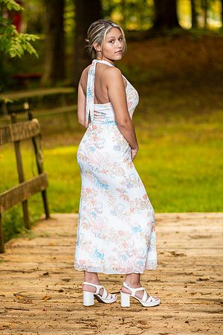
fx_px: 1180
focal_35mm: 127
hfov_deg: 10.8
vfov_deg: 16.1
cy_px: 168
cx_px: 112
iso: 100
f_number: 2
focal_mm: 85
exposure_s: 1/125
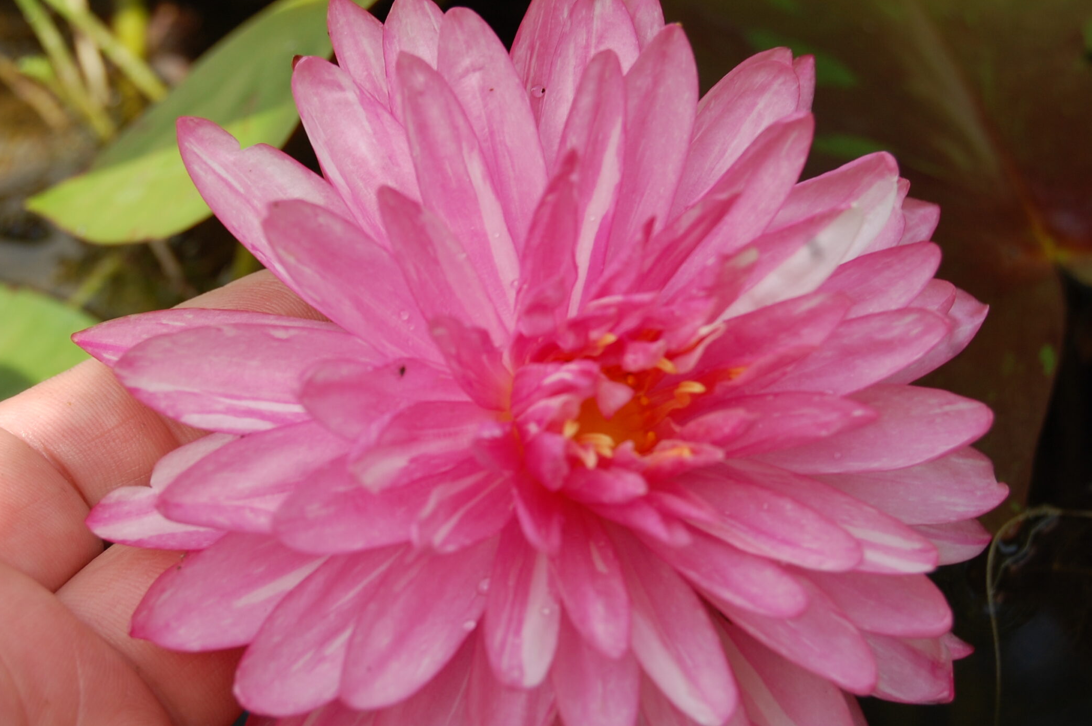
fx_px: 3080
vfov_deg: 13.4
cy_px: 323
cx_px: 533
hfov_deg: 20.1
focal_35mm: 102
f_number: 8
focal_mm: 55
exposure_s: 1/250
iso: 200
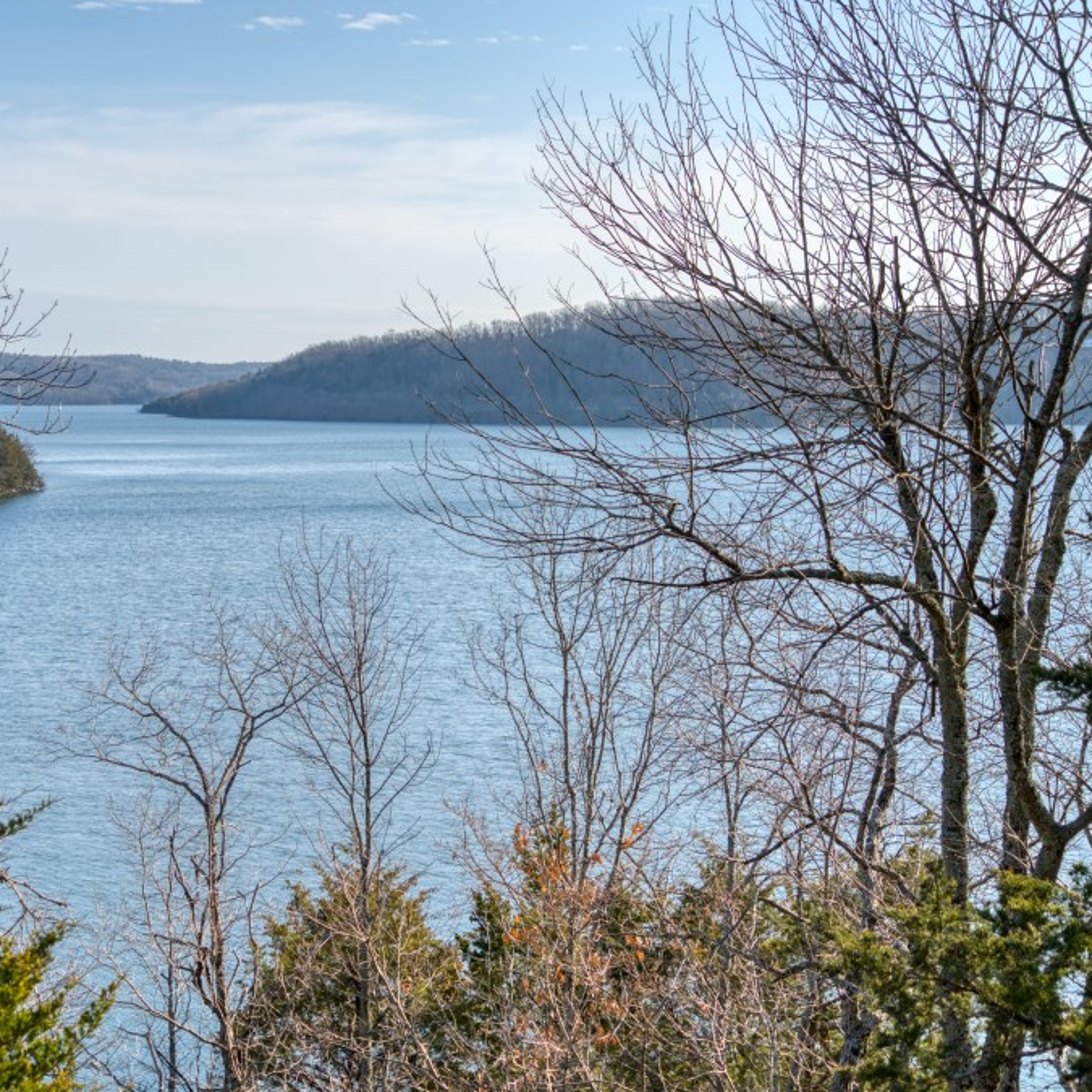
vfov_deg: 25.7
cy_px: 547
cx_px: 438
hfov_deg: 25.7
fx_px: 2391
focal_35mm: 67
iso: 100
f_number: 5
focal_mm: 52
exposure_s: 1/60
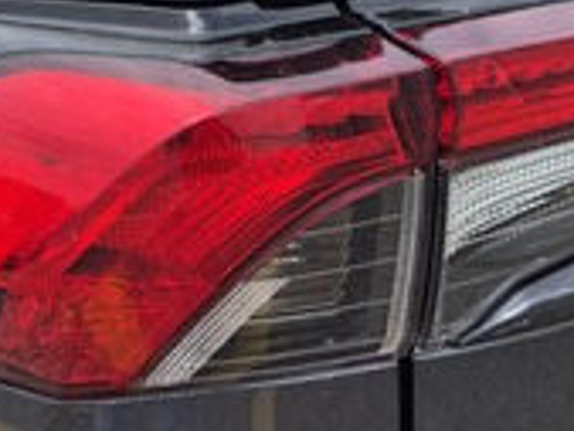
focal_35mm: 57
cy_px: 124
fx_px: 946
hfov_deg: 33.7
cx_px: 231
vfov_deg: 25.5
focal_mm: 5.4
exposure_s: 1/2864
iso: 80
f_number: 1.8
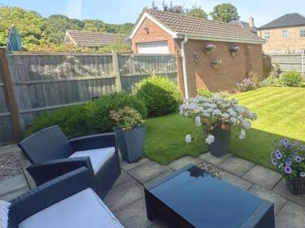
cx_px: 224
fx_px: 194
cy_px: 108
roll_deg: +0.4
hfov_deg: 71.8
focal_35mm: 22
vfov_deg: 61.0
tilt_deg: -10.9
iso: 40
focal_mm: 2.22
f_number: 2.2
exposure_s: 1/947
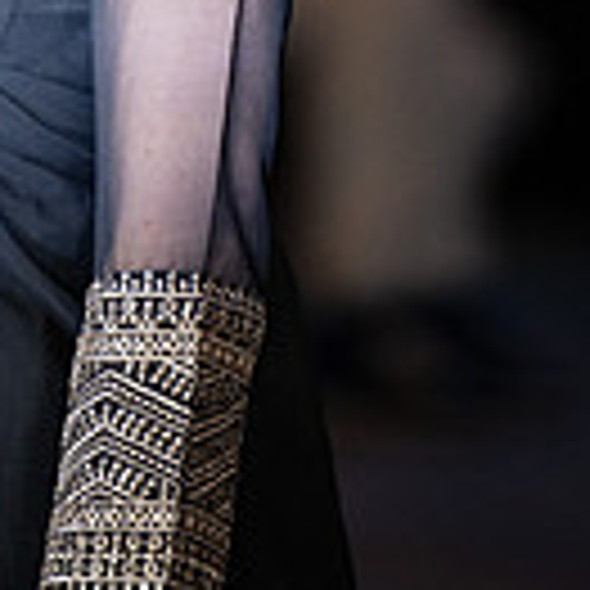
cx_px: -5
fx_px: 11242
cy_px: -387
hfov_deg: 3.0
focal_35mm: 583
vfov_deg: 3.0
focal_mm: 200
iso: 2500
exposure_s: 1/800
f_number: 2.8
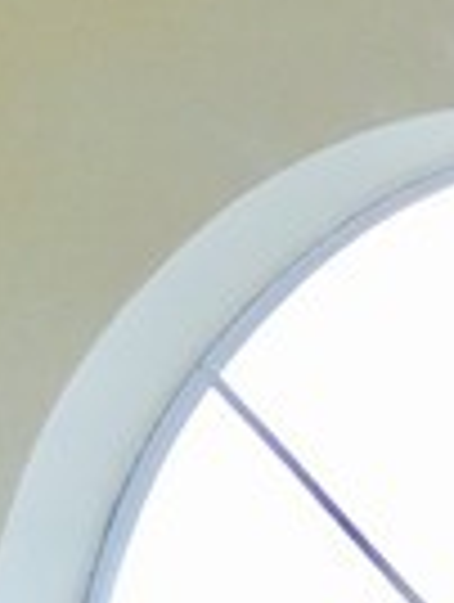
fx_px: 3852
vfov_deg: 8.0
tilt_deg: -9.3
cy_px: 1616
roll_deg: +0.9
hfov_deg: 6.0
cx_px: 1546
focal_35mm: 221
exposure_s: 1/120
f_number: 2.2
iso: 50
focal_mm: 4.15
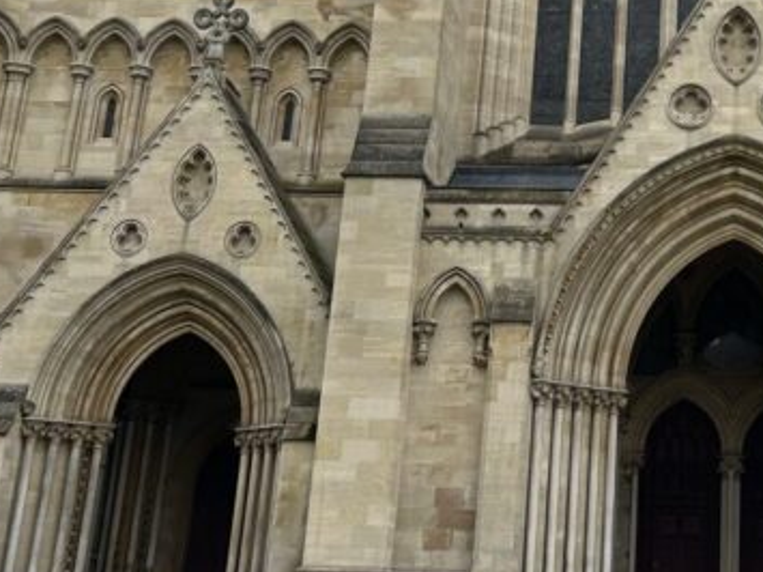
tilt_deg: +22.0
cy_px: -60
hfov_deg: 25.0
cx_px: 724
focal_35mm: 75
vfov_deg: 18.8
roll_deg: -1.6
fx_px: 1653
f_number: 1.5
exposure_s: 1/4630
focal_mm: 5.7
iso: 50
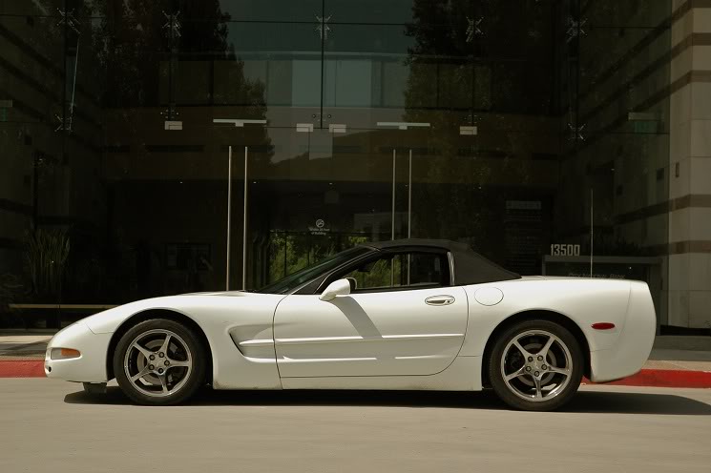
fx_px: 1362
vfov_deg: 19.7
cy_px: 236
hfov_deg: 29.3
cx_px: 356
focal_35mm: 69
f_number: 4.5
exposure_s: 1/1600
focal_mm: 46
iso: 200
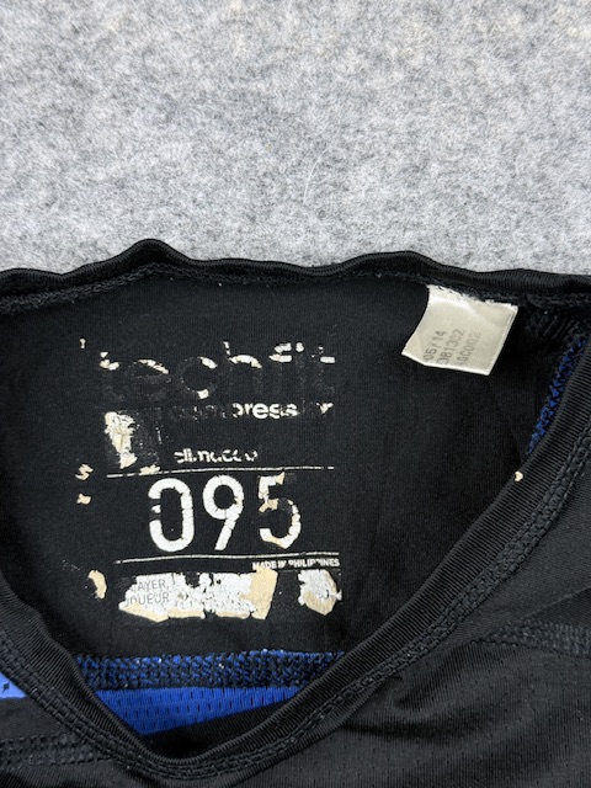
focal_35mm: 48
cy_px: 394
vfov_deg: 39.7
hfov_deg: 30.3
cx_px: 296
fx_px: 1093
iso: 100
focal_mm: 6.76
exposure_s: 1/100
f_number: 1.78
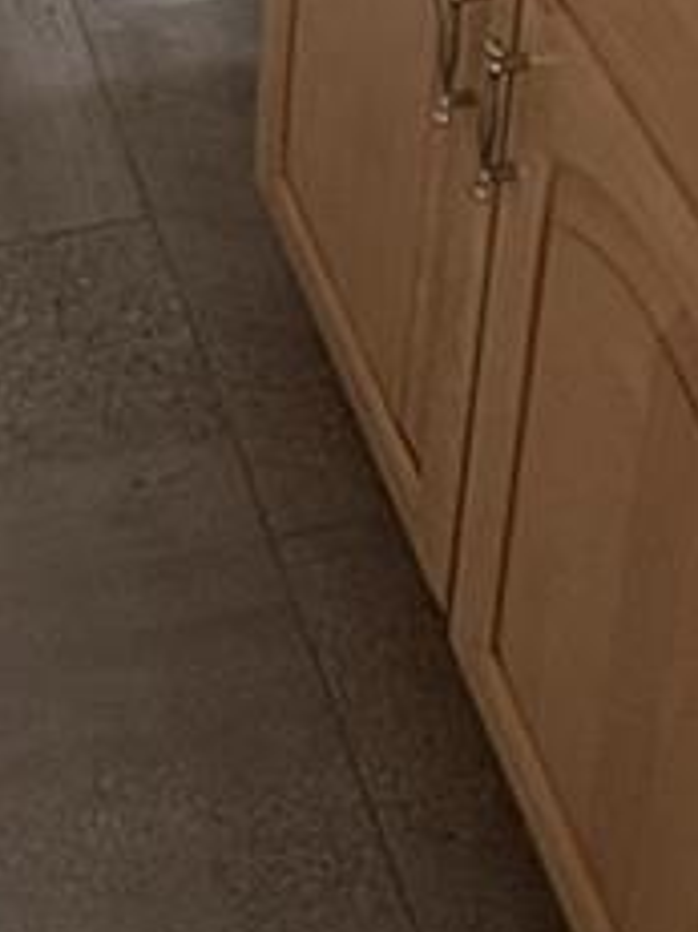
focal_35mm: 91
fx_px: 2449
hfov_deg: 16.0
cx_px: 38
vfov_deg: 17.6
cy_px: -730
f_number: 2.2
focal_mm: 2.22
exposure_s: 1/60
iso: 160
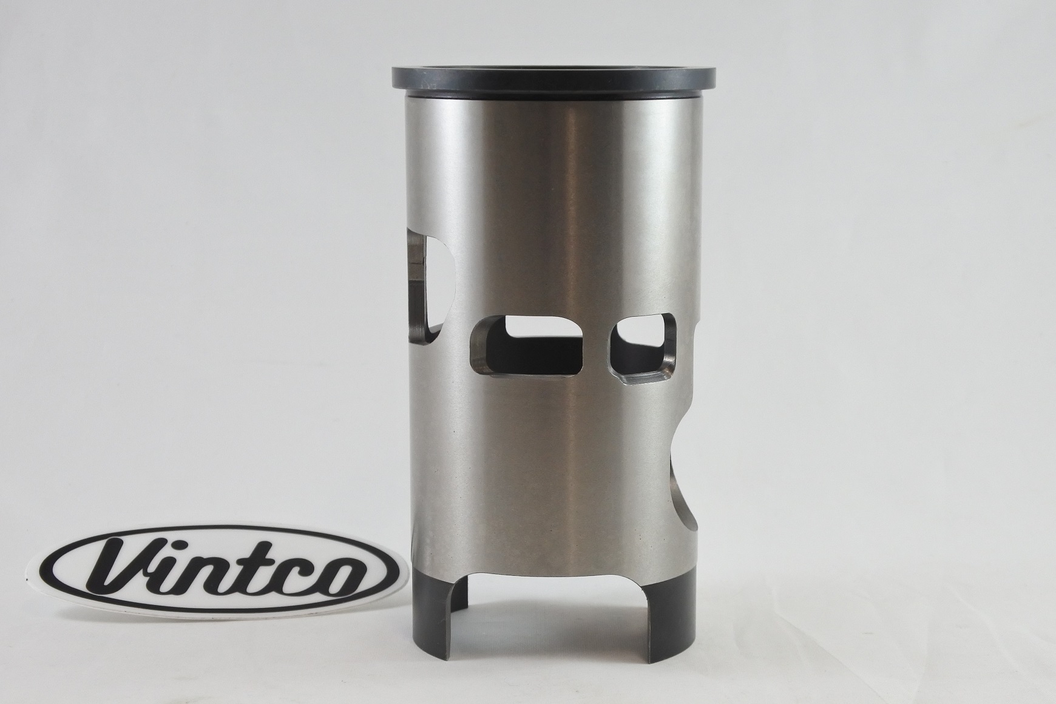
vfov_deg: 27.5
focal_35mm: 49
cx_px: 528
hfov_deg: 40.3
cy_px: 352
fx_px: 1437
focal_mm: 18.4
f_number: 4.5
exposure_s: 1/125
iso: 400
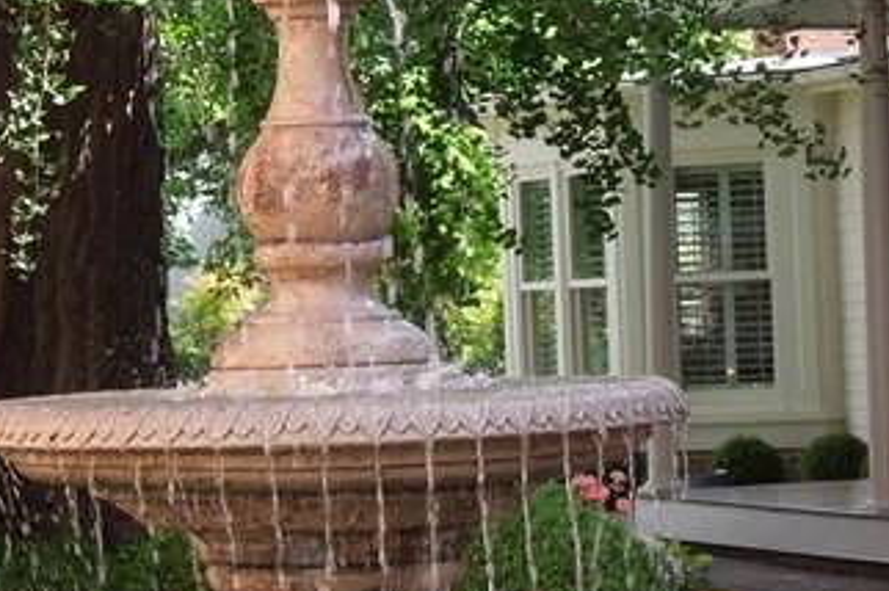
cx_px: 491
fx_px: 3922
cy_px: 323
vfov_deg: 8.6
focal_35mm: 159
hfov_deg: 12.9
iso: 100
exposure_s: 1/100
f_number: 4
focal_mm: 8.7
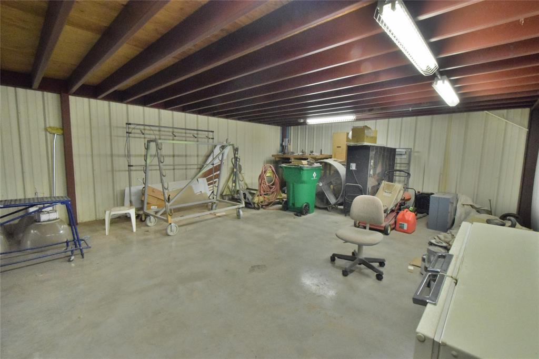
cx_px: 270
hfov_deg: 100.4
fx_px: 224
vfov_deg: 77.3
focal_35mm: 15
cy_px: 180
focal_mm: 10
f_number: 18
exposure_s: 1/50
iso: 12800
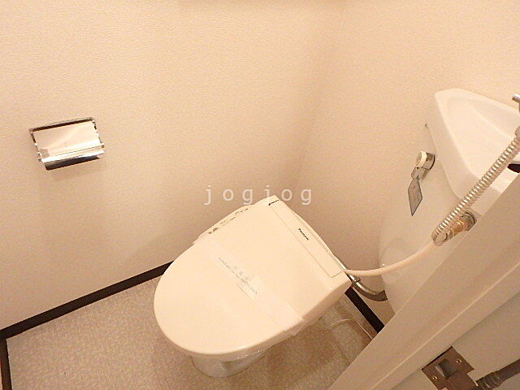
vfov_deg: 63.4
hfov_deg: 79.0
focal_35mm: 21
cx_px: 260
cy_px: 195
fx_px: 315
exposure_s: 1/15
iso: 800
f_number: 3.5
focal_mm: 3.7
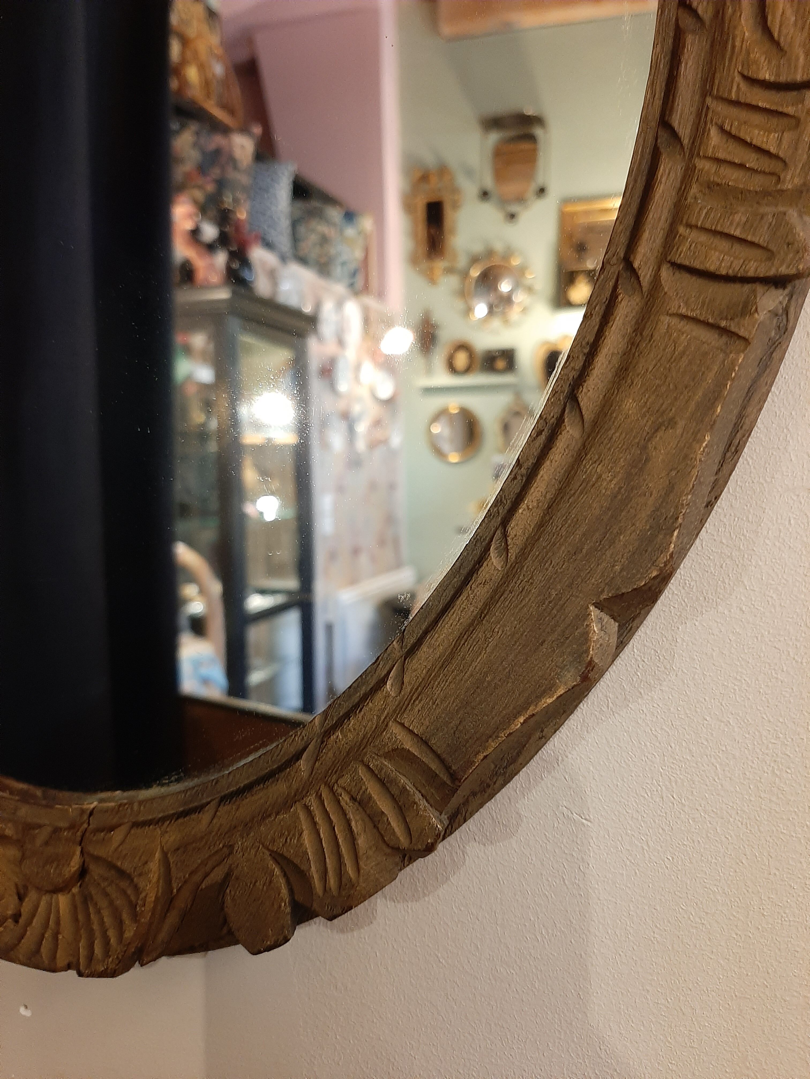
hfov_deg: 53.1
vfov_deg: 67.3
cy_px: 540
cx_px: 405
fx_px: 811
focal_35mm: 26
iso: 200
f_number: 1.7
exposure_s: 1/25
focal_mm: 3.93
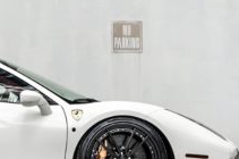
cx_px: -39
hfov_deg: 14.5
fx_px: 915
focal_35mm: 138
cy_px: 26
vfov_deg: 9.9
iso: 50
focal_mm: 38
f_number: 5
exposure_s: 1/125
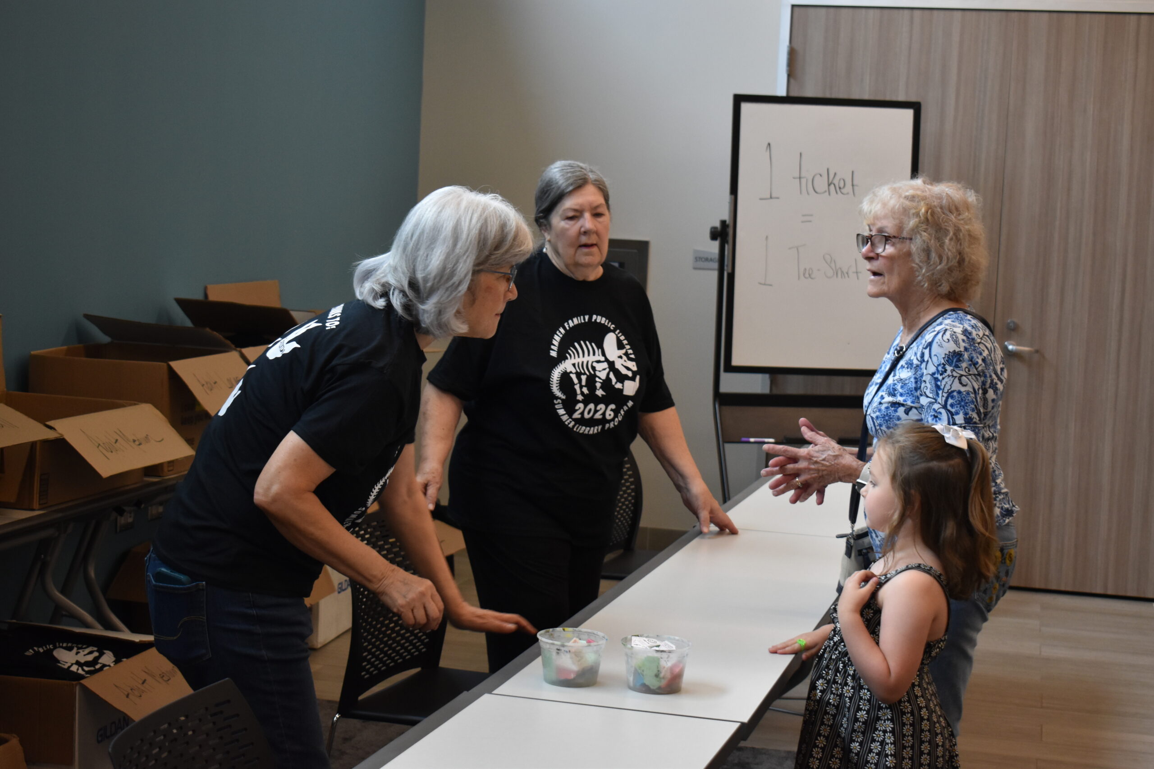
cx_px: 577
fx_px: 1923
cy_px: 384
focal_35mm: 60
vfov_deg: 22.6
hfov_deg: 33.4
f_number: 4.8
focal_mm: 40
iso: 1100
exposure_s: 1/125
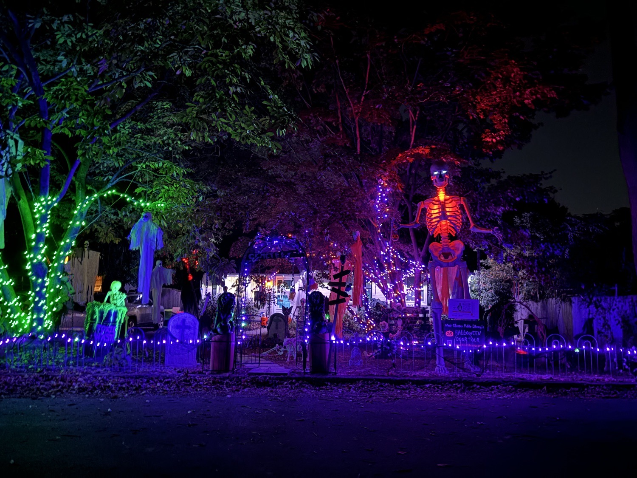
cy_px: 239
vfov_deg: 53.1
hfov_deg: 67.3
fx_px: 478
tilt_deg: +3.6
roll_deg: -1.2
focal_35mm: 26
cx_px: 318
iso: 1600
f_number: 1.6
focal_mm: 5.96
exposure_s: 1/5
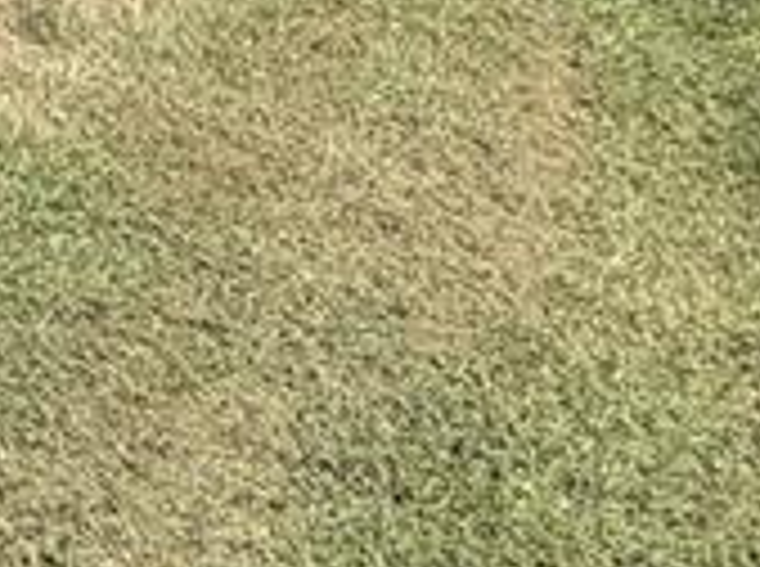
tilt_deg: +6.4
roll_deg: +1.9
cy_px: -616
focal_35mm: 85
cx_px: -1250
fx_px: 1862
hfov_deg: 13.3
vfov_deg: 14.1
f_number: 2.2
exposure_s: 1/770
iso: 25
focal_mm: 2.22
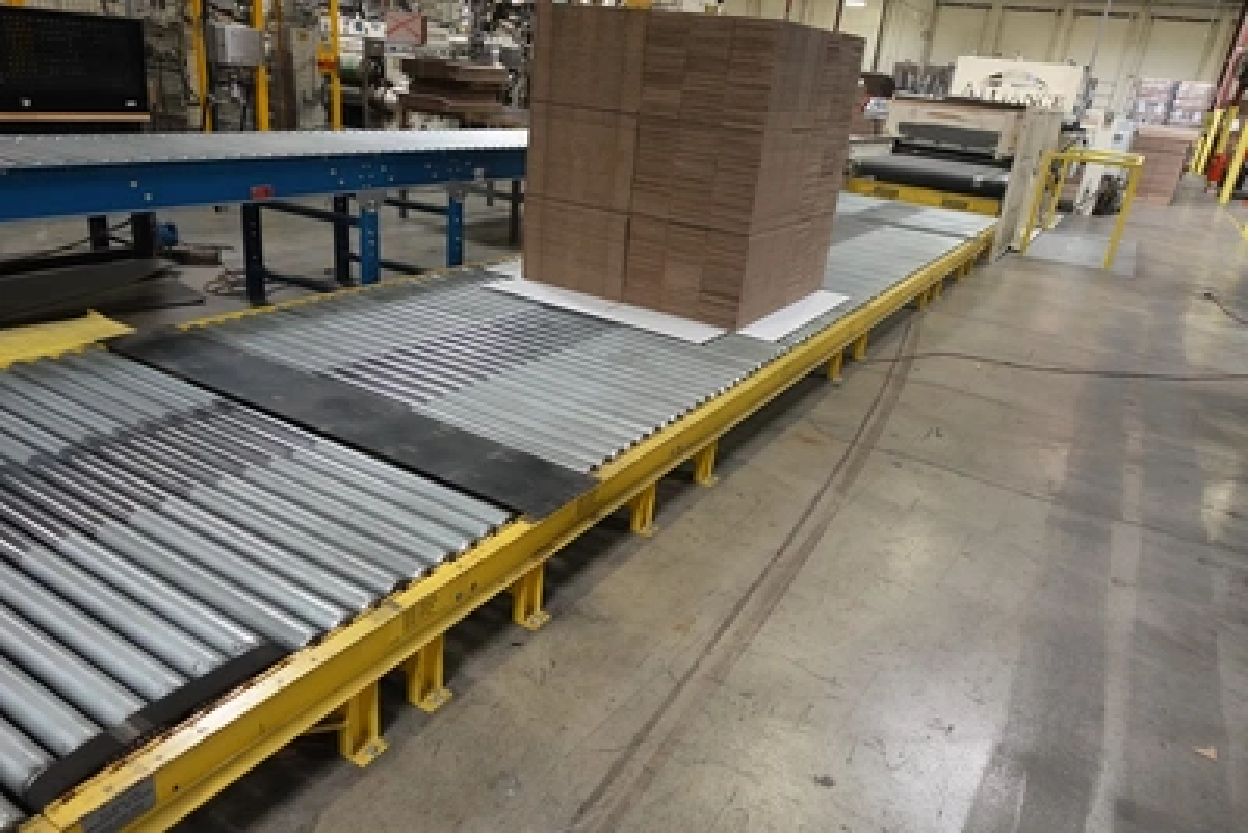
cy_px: 416
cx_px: 624
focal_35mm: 24
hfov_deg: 73.7
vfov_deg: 53.2
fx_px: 832
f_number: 1.8
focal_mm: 8.8
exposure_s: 1/250
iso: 1250
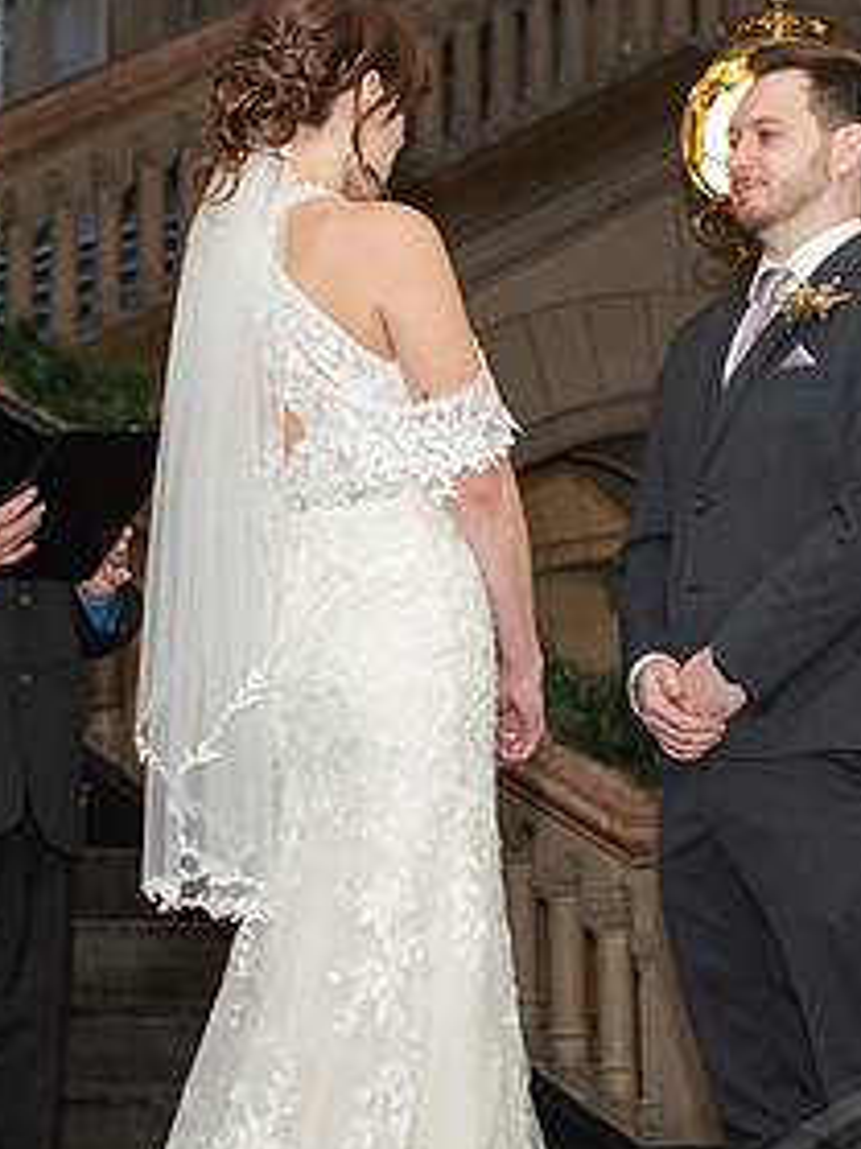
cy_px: 498
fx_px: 4348
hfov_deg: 11.3
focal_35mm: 131
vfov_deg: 15.1
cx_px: 734
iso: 800
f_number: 3.5
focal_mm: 50
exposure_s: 1/200
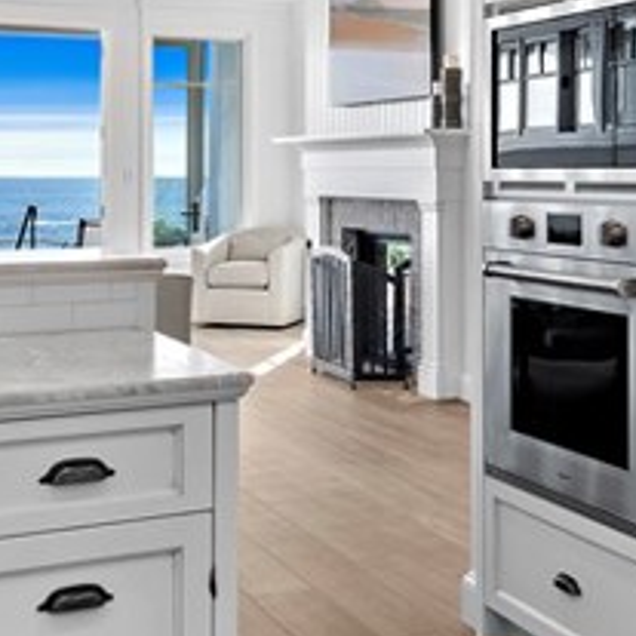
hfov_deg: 28.9
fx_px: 1226
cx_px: 409
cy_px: 192
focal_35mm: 59
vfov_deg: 28.8
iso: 125
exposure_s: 1/400
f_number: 7.1
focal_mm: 14
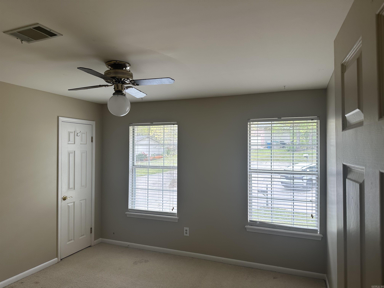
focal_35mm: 24
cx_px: 192
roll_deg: -1.2
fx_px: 266
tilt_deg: -0.5
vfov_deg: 56.8
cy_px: 144
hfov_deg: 71.6
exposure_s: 1/150
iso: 64
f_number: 1.78
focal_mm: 6.86
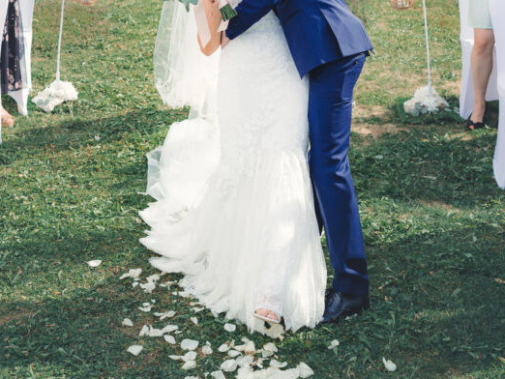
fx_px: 963
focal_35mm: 66
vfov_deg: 20.9
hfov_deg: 29.4
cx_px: 240
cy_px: -61
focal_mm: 35
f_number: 3.5
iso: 100
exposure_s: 1/800
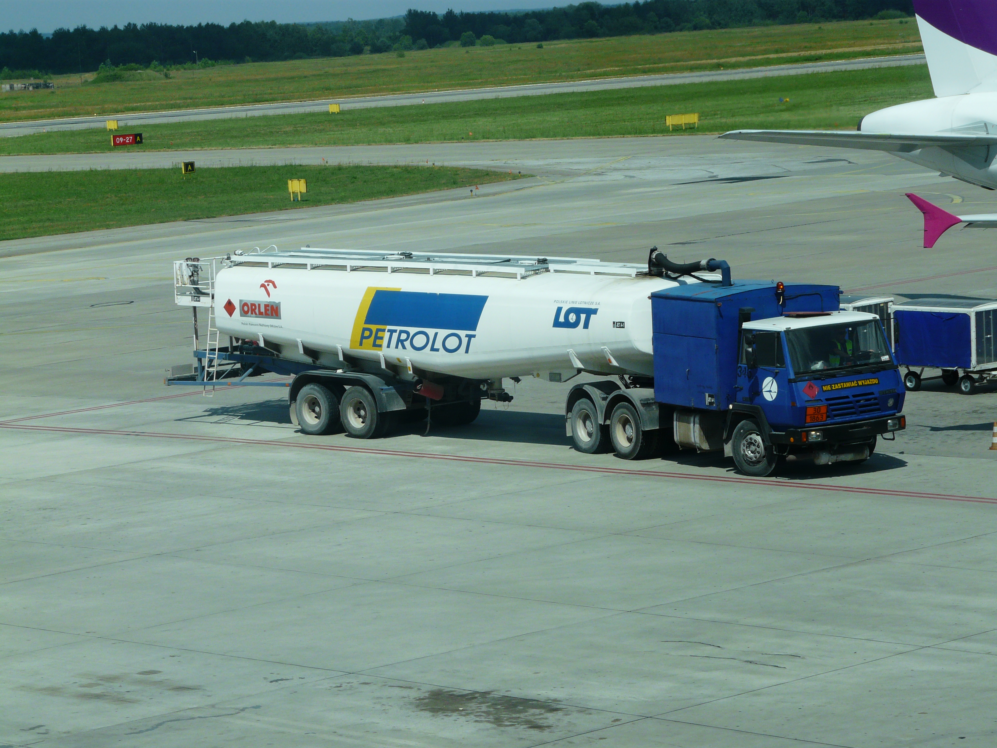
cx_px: 498
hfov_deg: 16.8
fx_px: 3370
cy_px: 374
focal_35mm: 117
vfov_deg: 12.7
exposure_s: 1/500
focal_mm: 19.2
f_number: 6.3
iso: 100
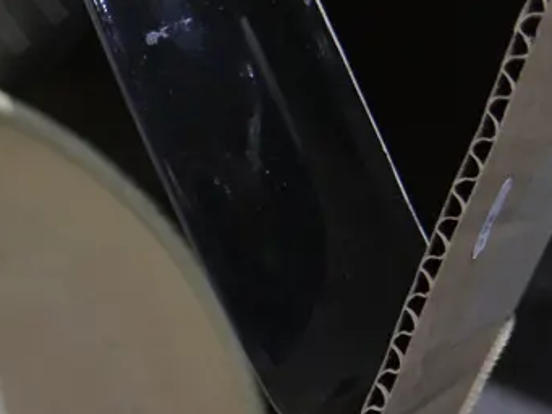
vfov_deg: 15.4
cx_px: -241
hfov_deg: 18.4
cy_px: 201
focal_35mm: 96
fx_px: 1531
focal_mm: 16
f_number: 3.6
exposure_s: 1/60
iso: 1000
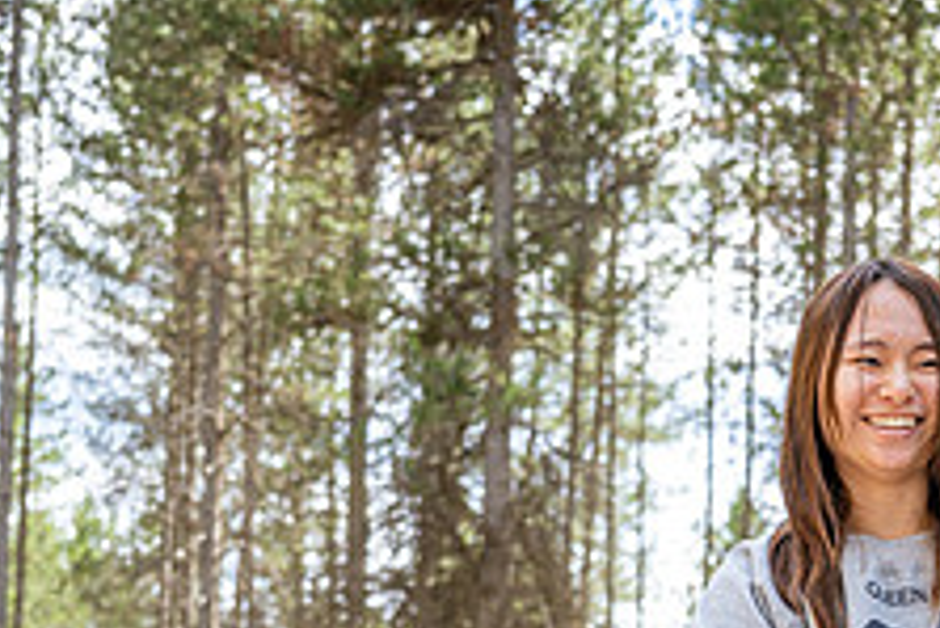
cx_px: 722
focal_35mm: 86
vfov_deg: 15.0
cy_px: 878
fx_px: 2247
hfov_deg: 23.4
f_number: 2.8
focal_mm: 29.5
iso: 100
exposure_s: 1/500
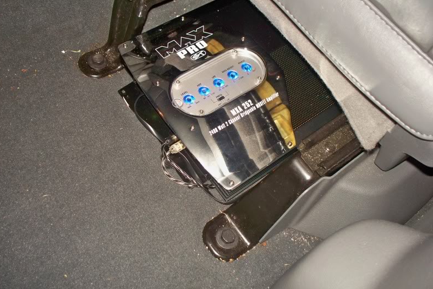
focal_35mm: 37
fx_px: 445
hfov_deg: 51.9
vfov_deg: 35.9
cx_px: 213
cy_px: 138
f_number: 2.8
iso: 200
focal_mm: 7.54
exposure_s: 1/30
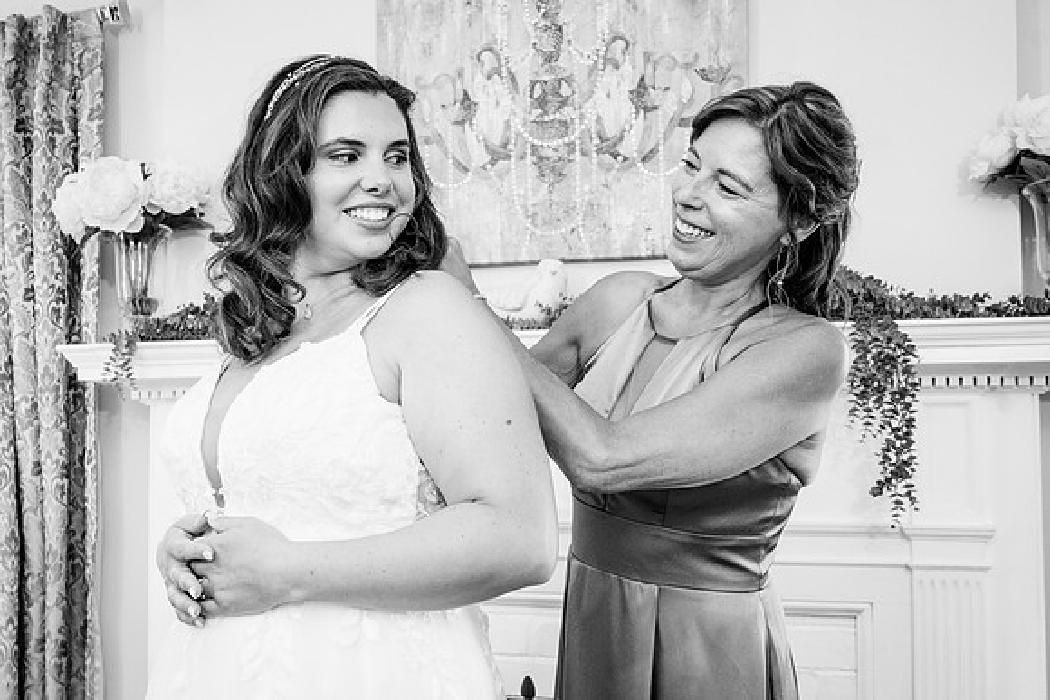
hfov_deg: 48.4
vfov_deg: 33.5
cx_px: 466
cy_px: 376
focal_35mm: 40
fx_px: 1164
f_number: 5.6
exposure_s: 1/200
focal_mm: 35
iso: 2000
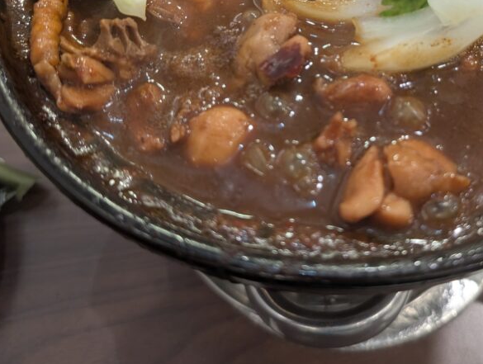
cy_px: 72
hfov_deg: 43.8
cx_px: 339
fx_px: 587
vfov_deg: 33.4
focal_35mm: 42
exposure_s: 1/100
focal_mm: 6.9
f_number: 1.68
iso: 385
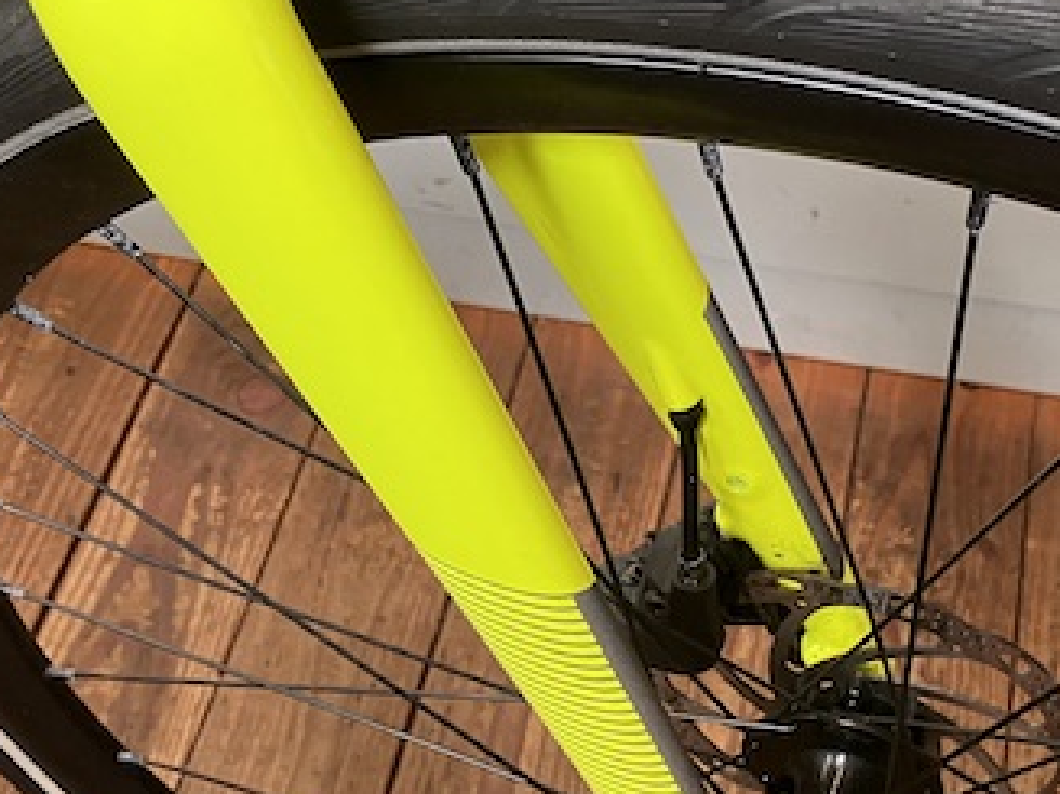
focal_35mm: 60
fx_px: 1837
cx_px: 729
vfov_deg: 24.3
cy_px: 491
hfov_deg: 31.9
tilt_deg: -53.9
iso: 200
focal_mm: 3.99
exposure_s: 1/50
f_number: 1.8
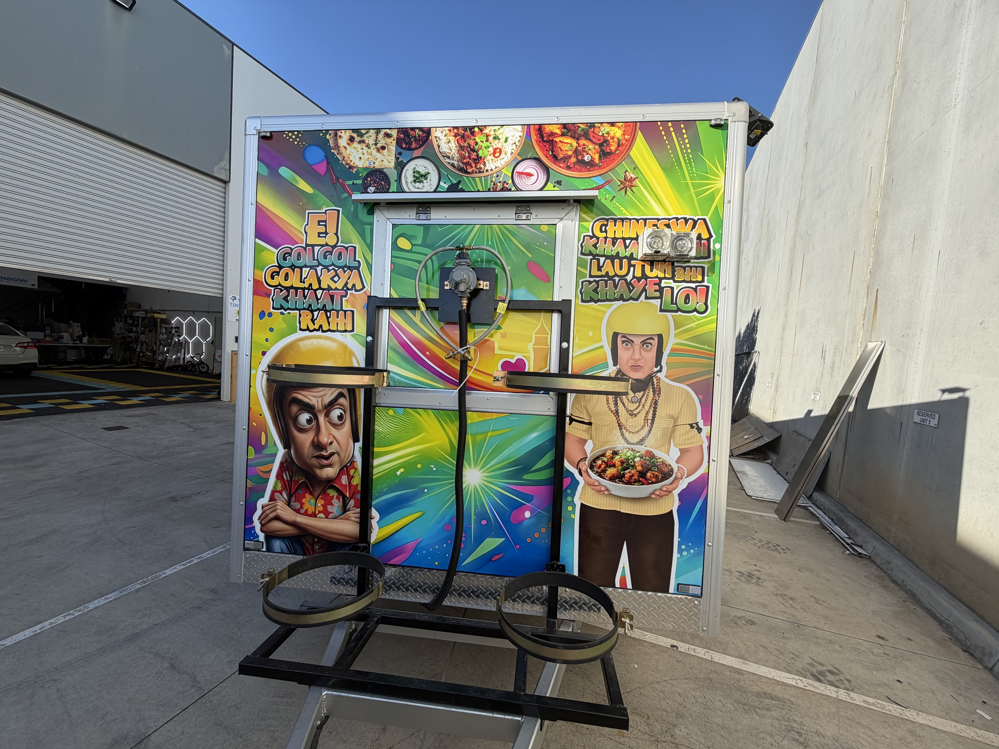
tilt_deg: -4.5
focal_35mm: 14
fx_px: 404
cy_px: 374
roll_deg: -4.1
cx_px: 500
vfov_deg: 85.7
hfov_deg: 102.1
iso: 40
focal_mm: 2.22
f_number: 2.2
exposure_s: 1/770
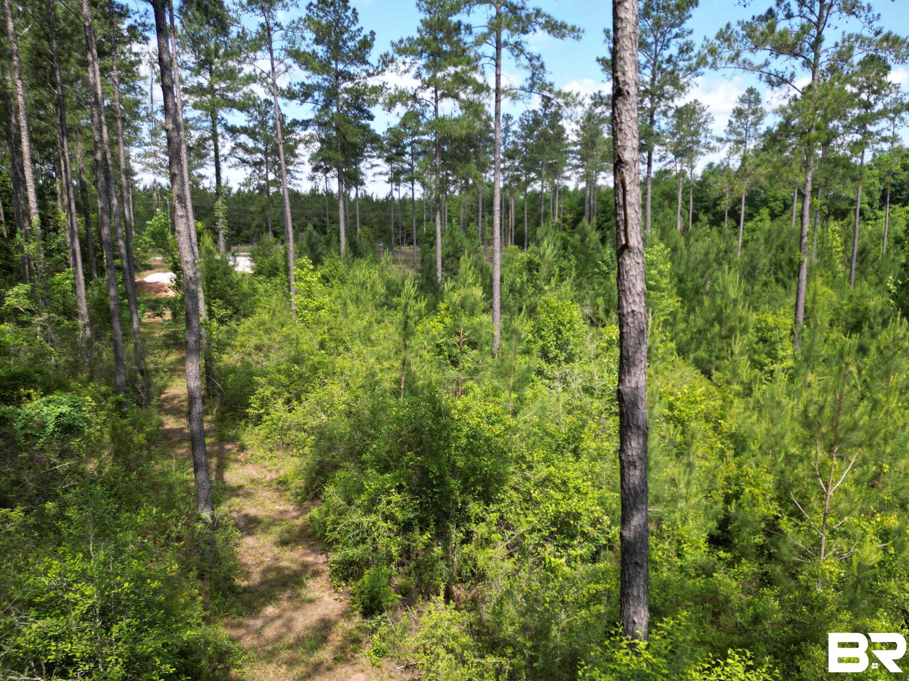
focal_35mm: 27
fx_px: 709
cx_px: 484
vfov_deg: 51.3
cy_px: 361
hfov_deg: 65.3
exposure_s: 1/1250
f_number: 1.7
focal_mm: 6.72
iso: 110
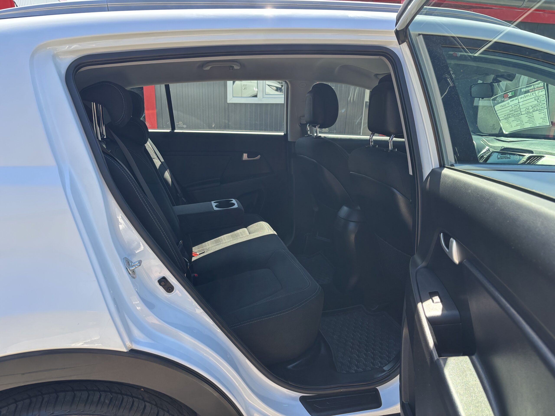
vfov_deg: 53.1
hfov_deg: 67.3
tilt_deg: -18.8
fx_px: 417
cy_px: 208
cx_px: 278
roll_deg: -2.8
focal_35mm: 26
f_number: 1.6
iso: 50
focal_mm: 5.96
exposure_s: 1/510
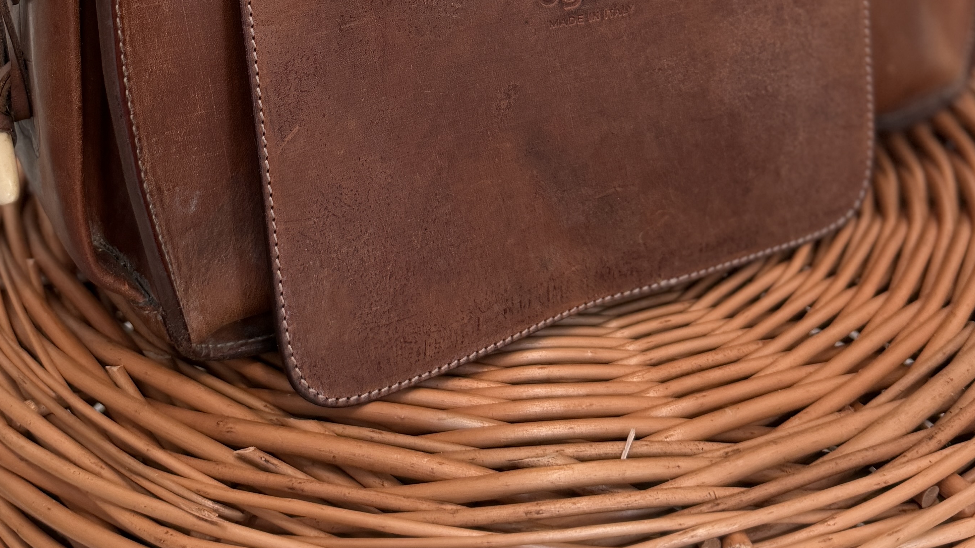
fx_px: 1422
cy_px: -201
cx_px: 411
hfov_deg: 37.8
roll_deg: +0.6
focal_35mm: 55
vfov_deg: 19.7
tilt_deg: -15.2
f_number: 1.78
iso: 100
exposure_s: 1/100
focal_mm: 6.76
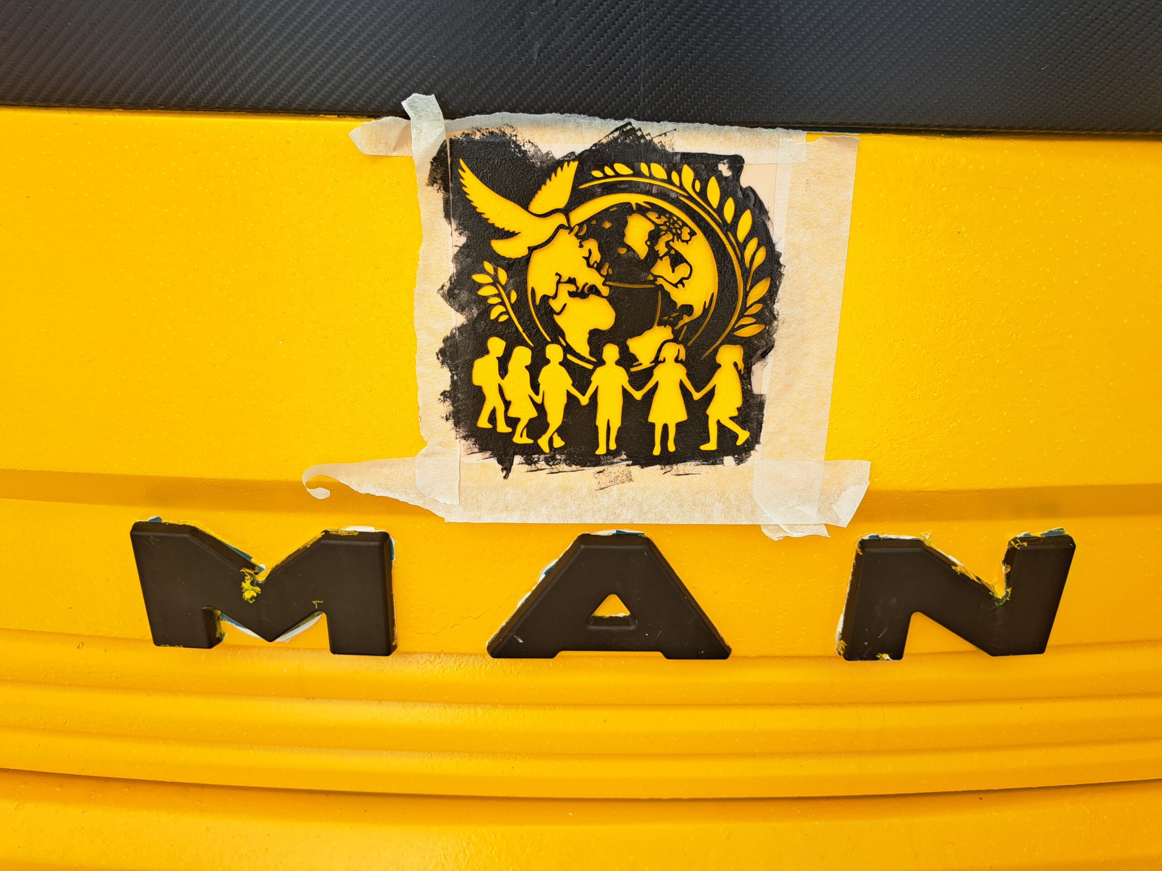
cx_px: 581
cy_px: 436
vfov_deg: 56.8
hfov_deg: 71.6
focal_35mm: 24
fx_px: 806
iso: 50
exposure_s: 1/294
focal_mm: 5.23
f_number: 1.8
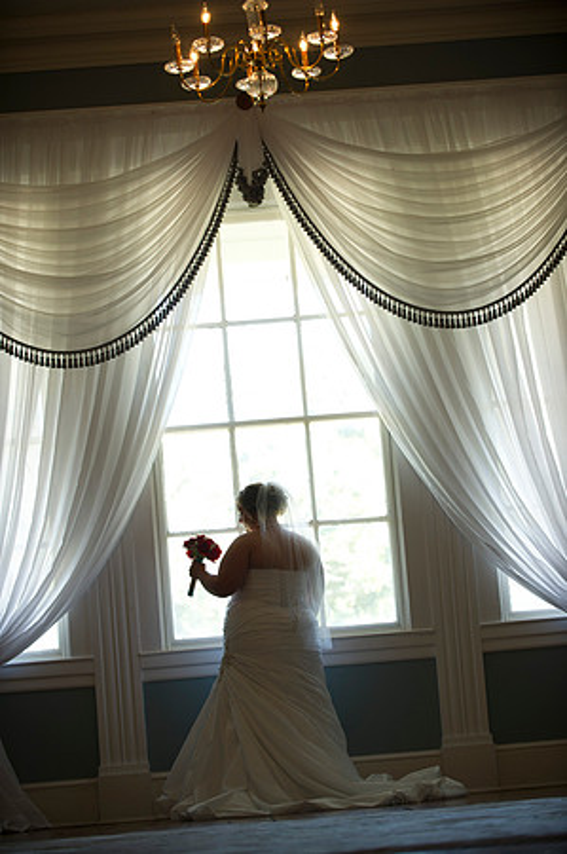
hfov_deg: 13.4
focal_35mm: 102
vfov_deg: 20.0
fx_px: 2415
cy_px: 427
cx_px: 284
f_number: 3.2
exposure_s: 1/80
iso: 400
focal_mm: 102
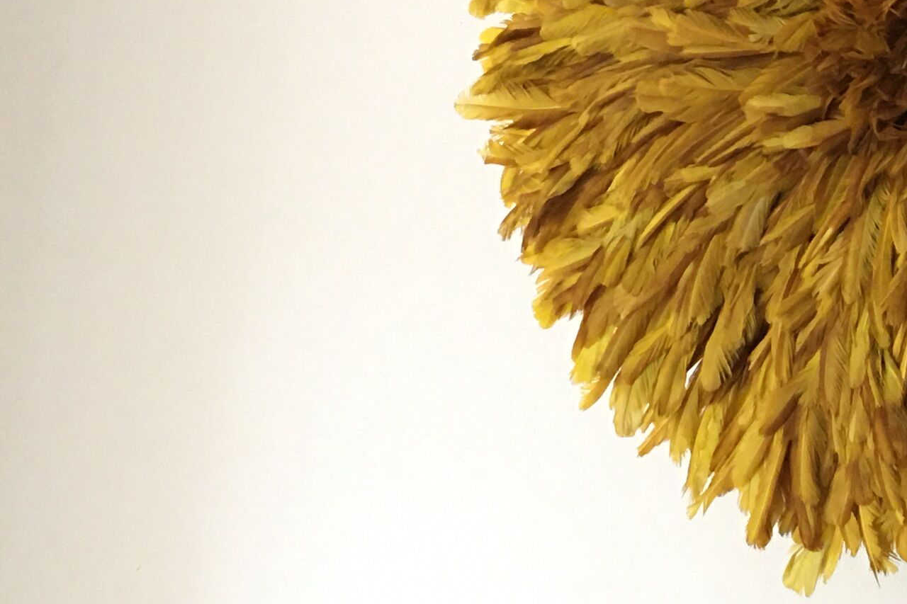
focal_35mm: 95
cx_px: 918
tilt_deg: +9.0
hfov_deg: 20.7
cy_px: 55
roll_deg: -4.4
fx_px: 2393
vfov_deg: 14.2
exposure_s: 1/17
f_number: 2.2
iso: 100
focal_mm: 4.15
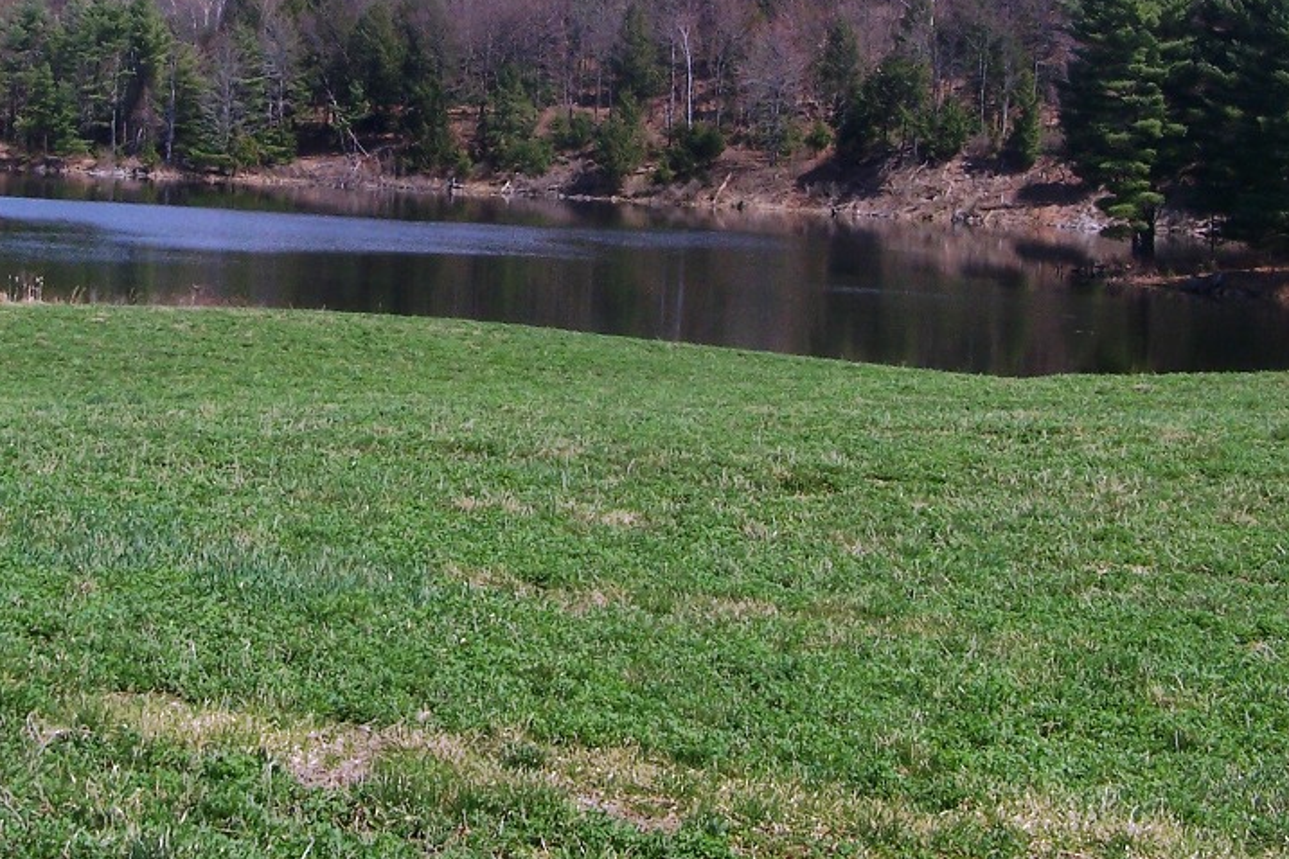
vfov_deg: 18.9
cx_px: 523
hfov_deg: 28.4
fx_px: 2542
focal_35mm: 71
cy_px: 99
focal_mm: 6.3
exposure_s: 1/750
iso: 80
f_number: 4
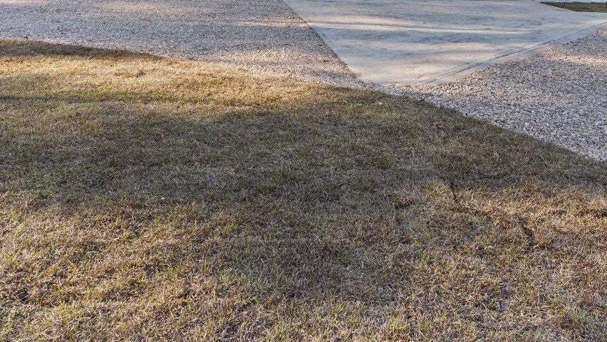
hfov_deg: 56.3
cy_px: -45
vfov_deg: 29.9
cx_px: 356
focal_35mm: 35
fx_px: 563
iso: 100
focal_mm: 17
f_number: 9
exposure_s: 1/5
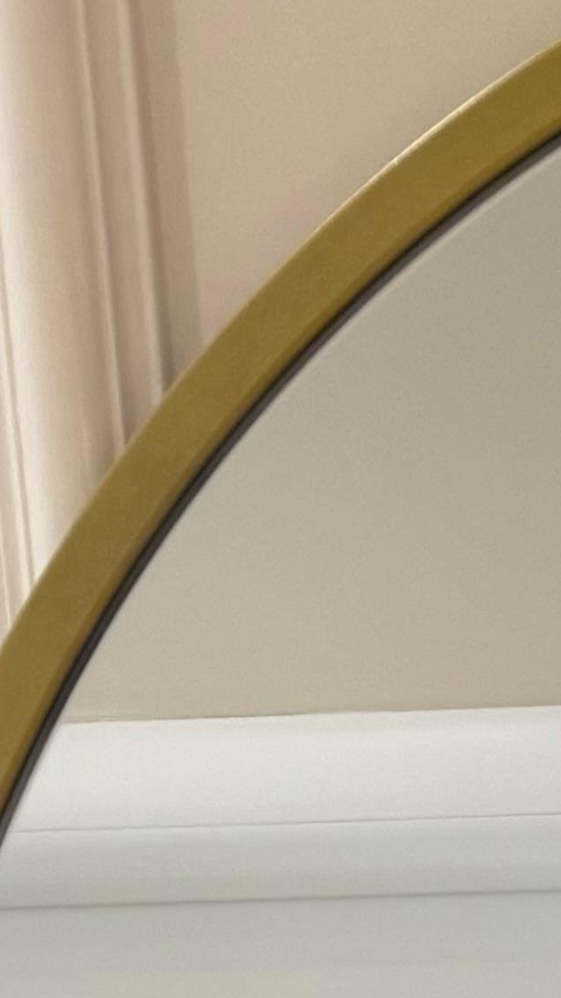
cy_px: 2258
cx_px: 1509
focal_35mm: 133
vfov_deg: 13.0
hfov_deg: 8.1
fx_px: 3516
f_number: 1.78
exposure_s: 1/50
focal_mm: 6.76
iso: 125
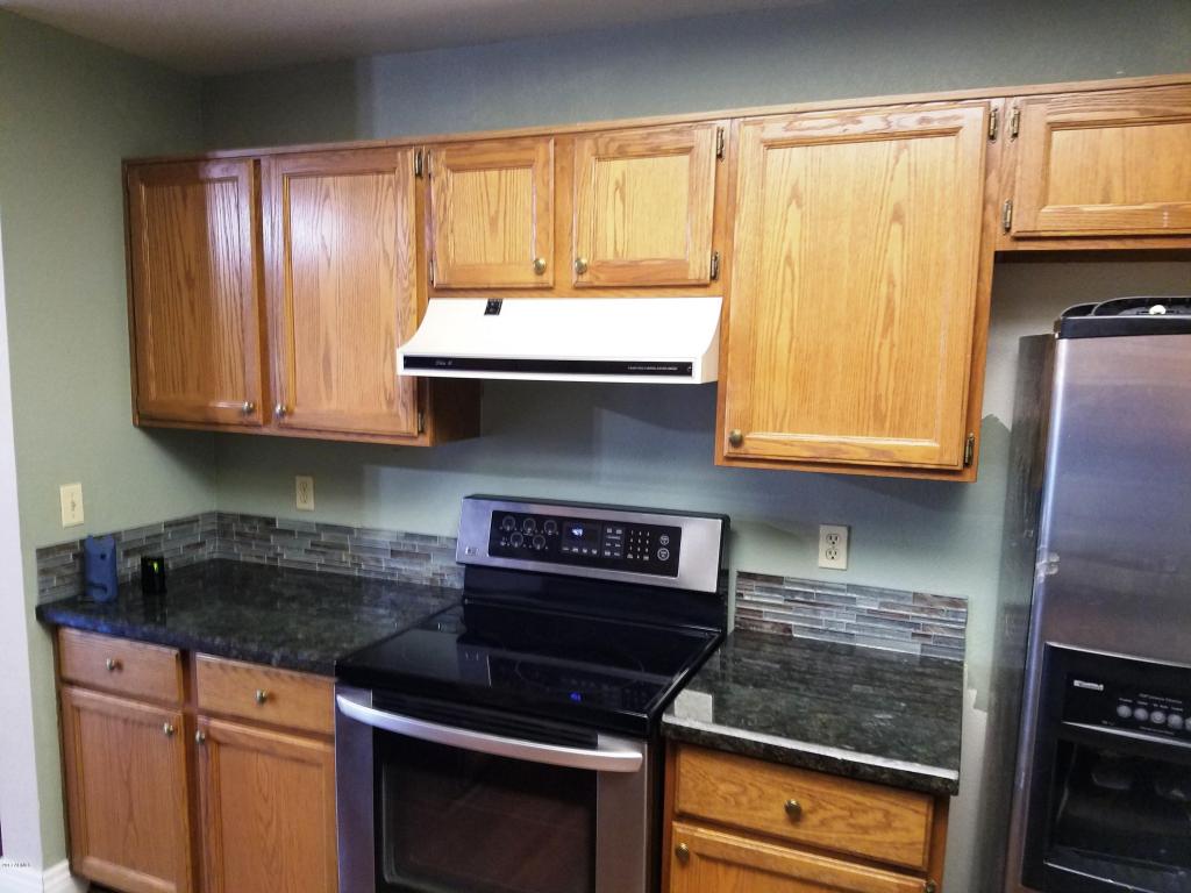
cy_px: 446
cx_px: 596
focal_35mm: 26
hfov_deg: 67.3
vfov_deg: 53.1
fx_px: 895
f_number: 1.7
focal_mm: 4.2
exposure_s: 1/12
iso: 200
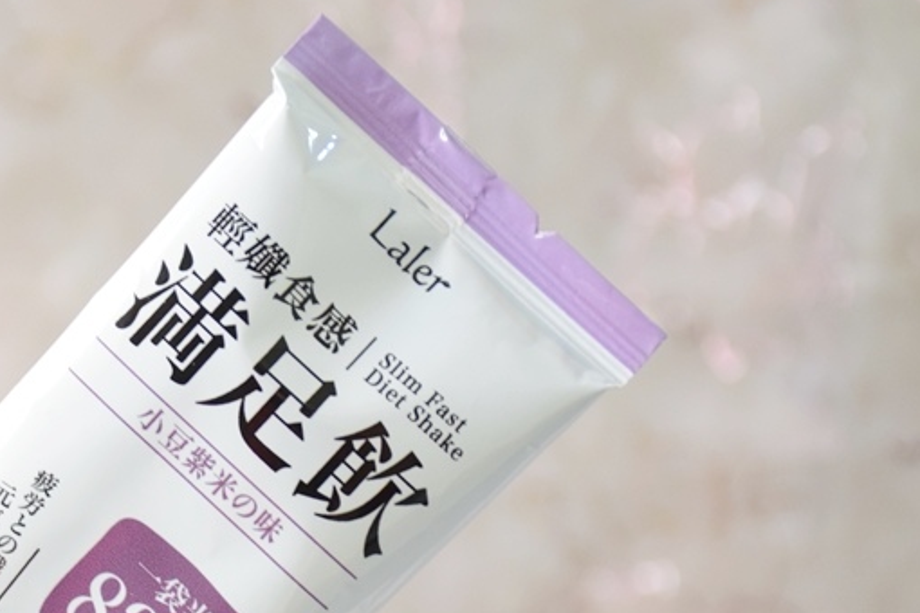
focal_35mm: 147
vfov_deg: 9.3
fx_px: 3756
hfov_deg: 13.8
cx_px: 72
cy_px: 581
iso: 1600
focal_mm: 50
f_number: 5
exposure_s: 1/125
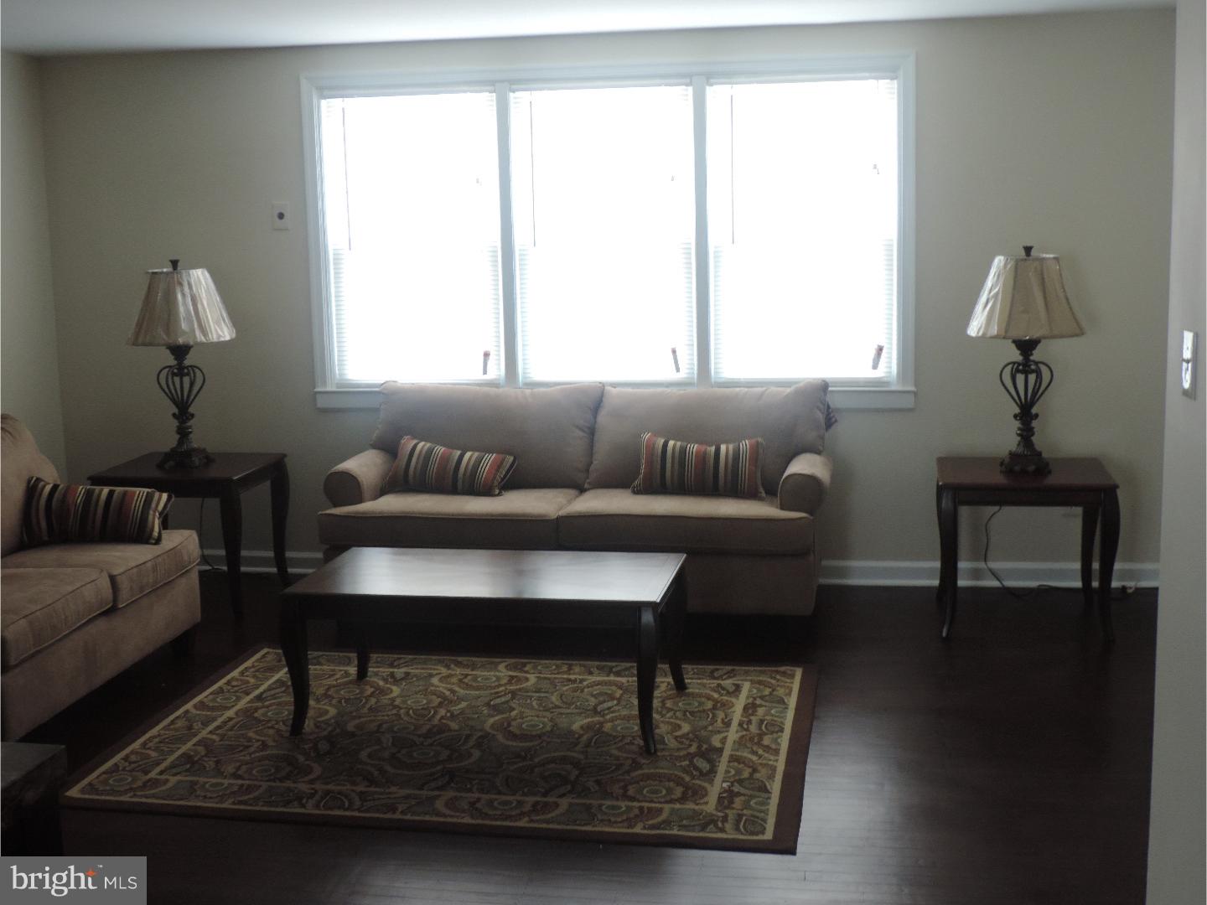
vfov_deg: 33.6
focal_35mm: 43
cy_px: 452
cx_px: 604
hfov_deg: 43.9
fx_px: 1499
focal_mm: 7.6
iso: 400
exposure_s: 1/20
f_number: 3.4
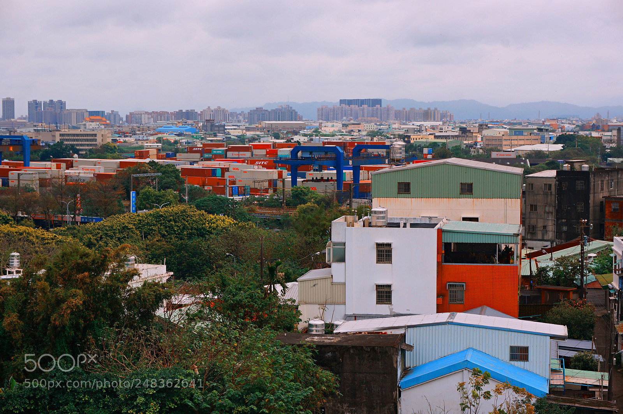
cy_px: 207
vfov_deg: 18.1
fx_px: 1296
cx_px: 312
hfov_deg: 27.0
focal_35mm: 75
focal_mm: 50
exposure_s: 1/100
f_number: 11
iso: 100
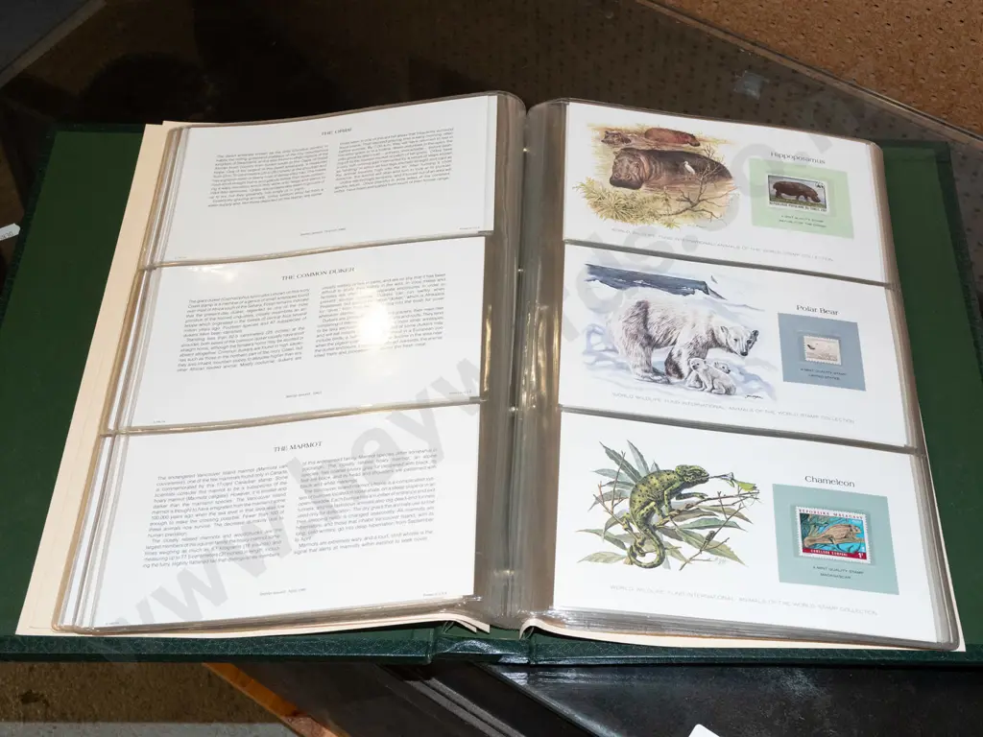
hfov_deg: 46.8
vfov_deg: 36.0
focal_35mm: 40
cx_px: 492
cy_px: 368
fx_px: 1136
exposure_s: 1/320
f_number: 5.6
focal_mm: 20
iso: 2000
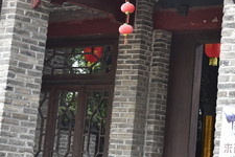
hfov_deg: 15.9
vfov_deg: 10.6
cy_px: 3
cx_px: 196
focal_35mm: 128
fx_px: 835
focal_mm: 48
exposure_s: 1/60
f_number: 4
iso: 200
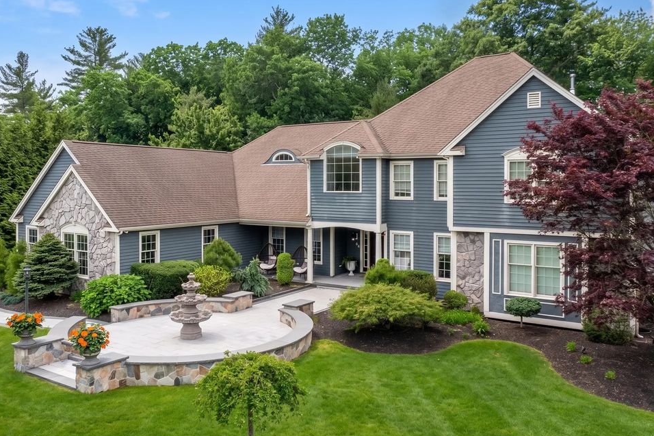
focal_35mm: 30
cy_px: 211
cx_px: 304
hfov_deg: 61.9
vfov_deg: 43.6
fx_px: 545
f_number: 4.5
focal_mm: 10.26
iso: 100
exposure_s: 1/200
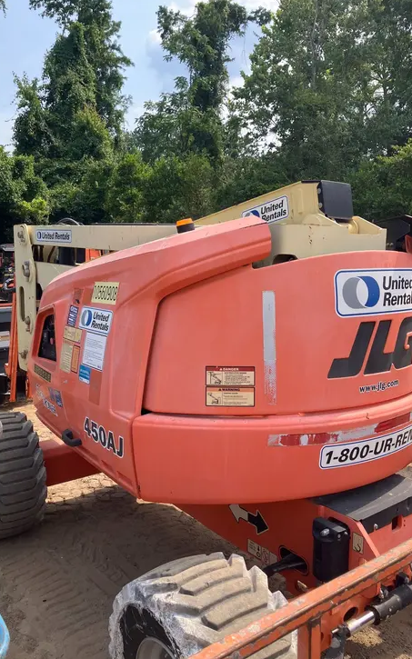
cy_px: 328
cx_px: 184
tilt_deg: -7.5
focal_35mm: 30
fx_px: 539
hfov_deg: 41.8
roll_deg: -0.6
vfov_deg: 62.9
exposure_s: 1/883
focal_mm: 3.99
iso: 32
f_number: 1.8
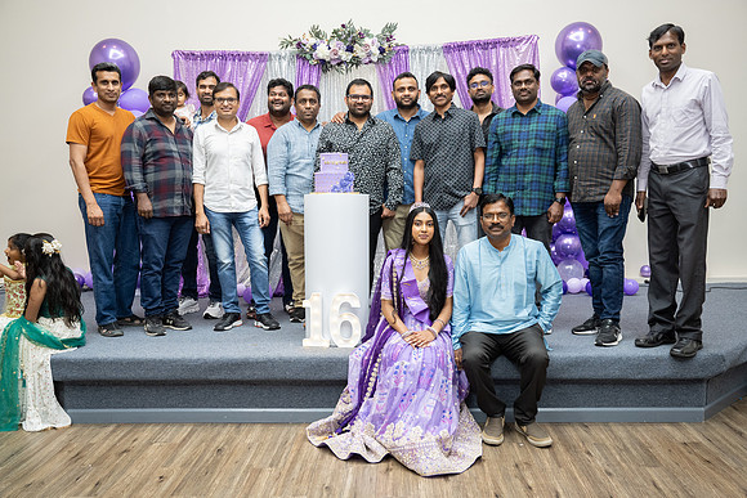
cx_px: 374
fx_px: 665
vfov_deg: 41.1
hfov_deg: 58.7
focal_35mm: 32
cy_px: 249
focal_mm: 32
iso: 1000
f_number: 3.5
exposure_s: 1/160
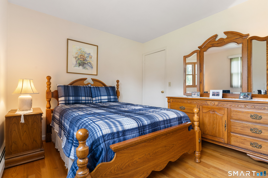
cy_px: 89
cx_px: 134
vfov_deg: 70.4
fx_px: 127
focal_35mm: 17
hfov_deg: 93.3
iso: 320
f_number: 8
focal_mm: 17
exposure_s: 1/1.67
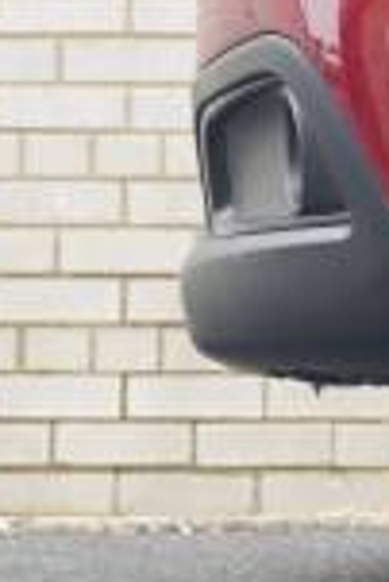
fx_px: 4012
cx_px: 998
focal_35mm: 248
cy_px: 100
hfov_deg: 5.3
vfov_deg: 8.3
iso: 400
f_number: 5.6
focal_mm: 39
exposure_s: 1/160
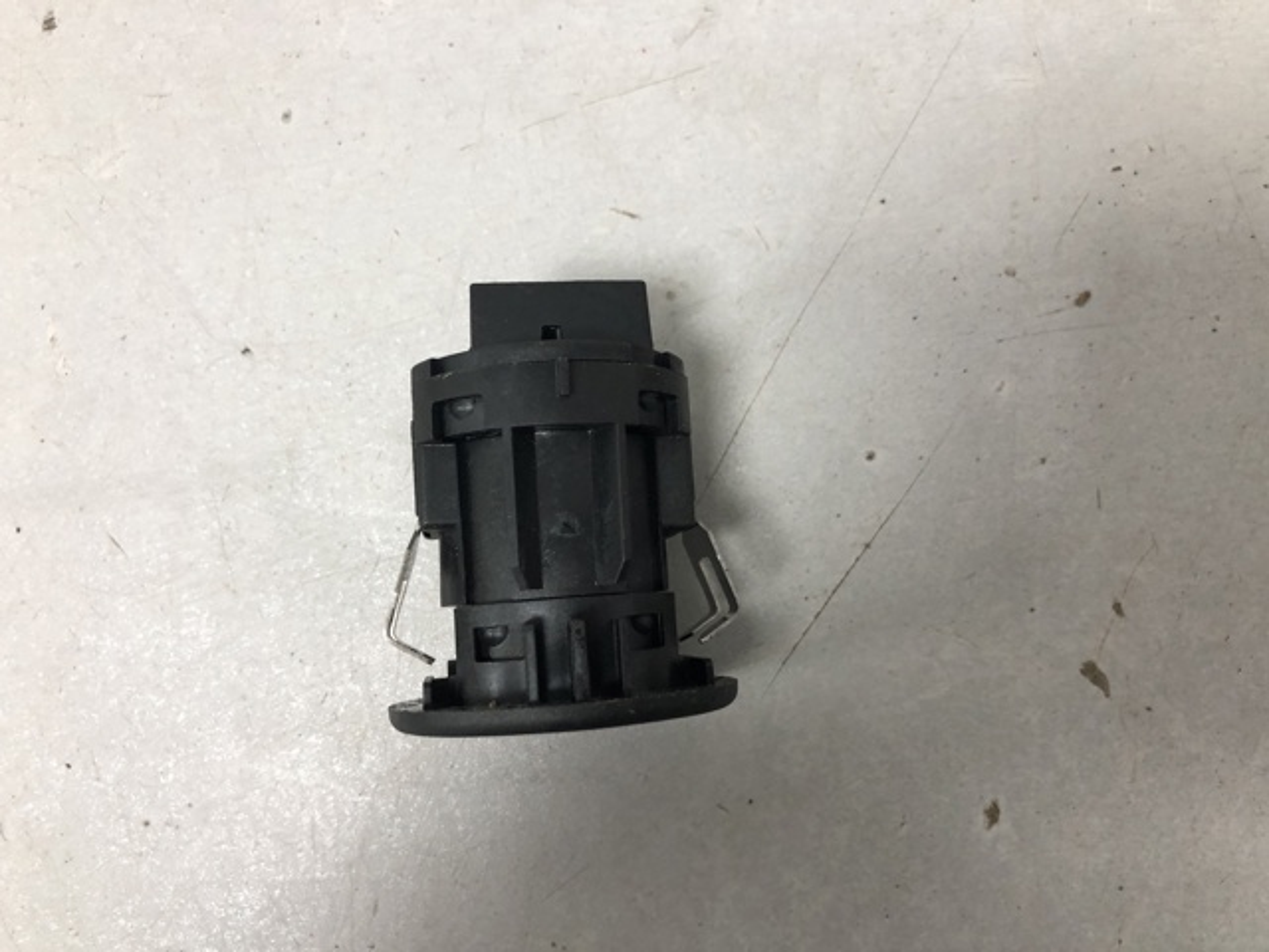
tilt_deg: -87.1
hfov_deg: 63.4
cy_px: 476
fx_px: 1026
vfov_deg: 49.7
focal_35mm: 28
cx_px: 634
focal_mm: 4
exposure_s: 1/25
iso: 40
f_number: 1.8
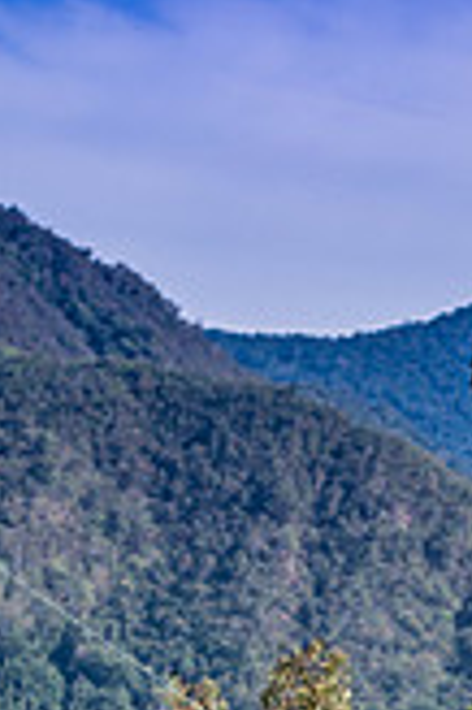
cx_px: 472
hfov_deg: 3.9
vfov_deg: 5.8
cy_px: 900
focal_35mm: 354
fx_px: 6976
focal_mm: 86
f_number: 5
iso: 250
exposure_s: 1/2500
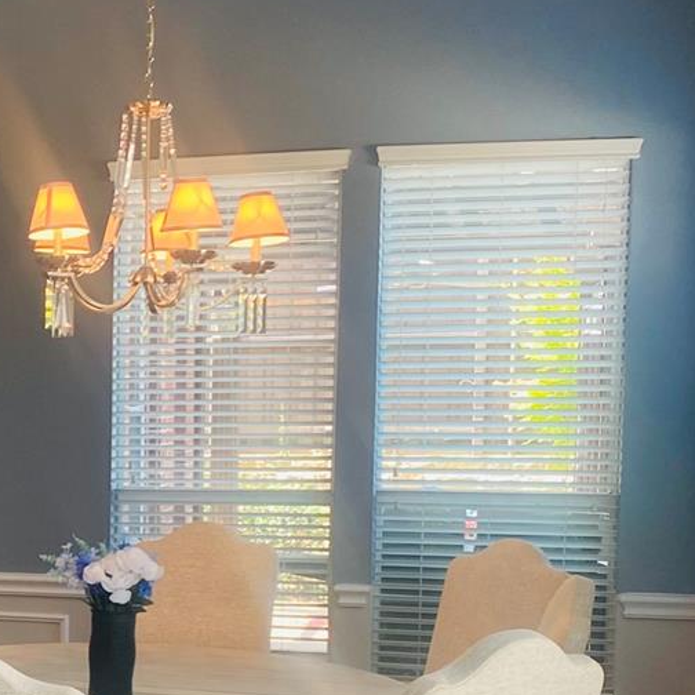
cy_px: 536
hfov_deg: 23.5
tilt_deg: -4.4
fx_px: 1590
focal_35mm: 70
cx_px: -19
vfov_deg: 24.3
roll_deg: +0.7
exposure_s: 1/60
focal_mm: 4.25
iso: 80
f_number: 1.8
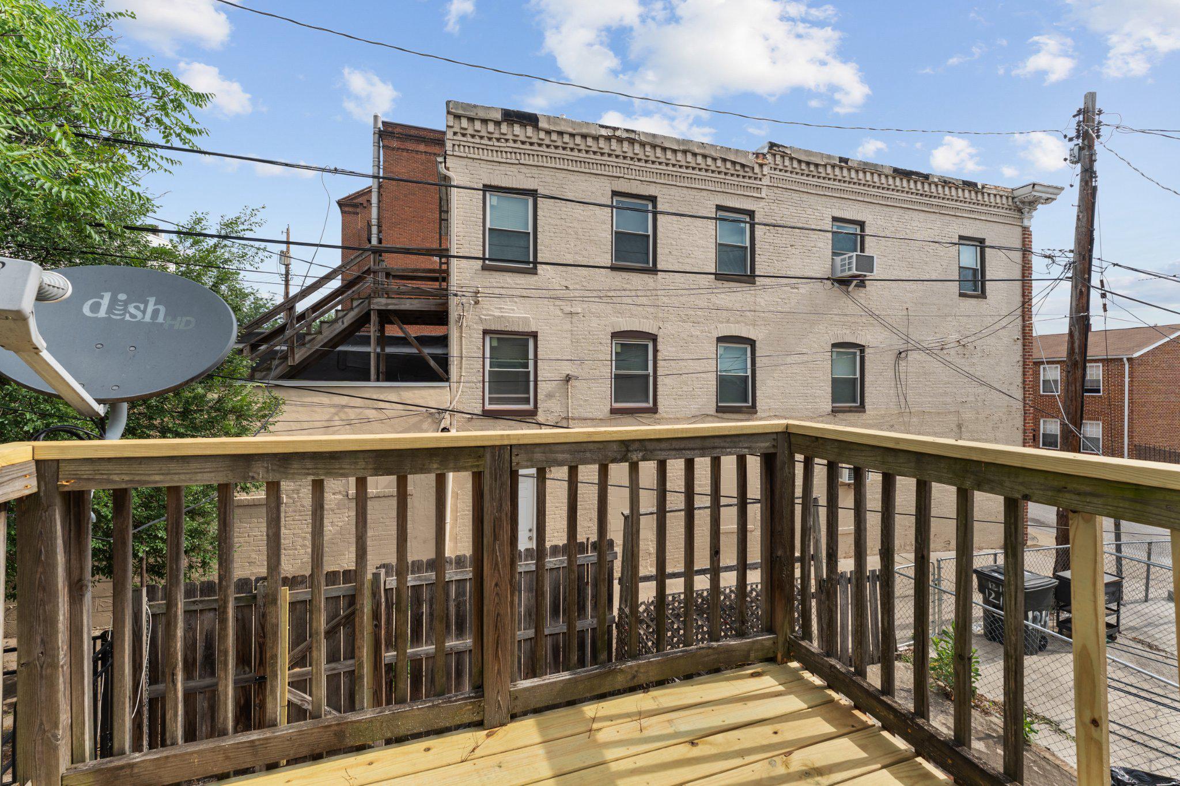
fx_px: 459
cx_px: 590
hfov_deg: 104.3
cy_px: 393
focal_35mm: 14
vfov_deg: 81.2
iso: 100
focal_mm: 14
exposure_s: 1/200
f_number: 8
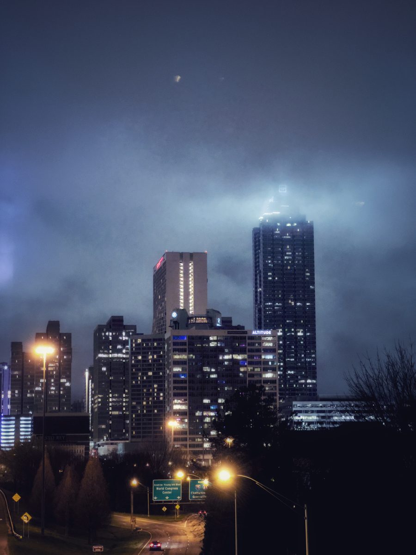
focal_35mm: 77
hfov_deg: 19.1
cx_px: 208
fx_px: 1234
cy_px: 278
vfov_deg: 25.3
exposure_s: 1/9
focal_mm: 9
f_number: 2.8
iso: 800
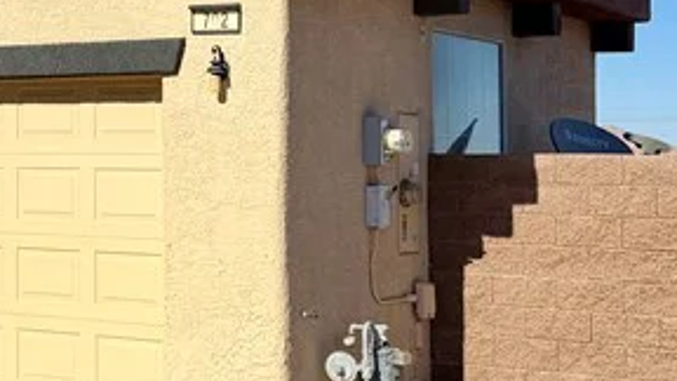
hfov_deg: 21.0
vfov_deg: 12.9
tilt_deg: +3.7
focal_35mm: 93
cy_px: 49
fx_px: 1669
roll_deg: -0.9
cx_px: -183
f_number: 1.78
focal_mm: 6.76
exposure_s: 1/8130
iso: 80
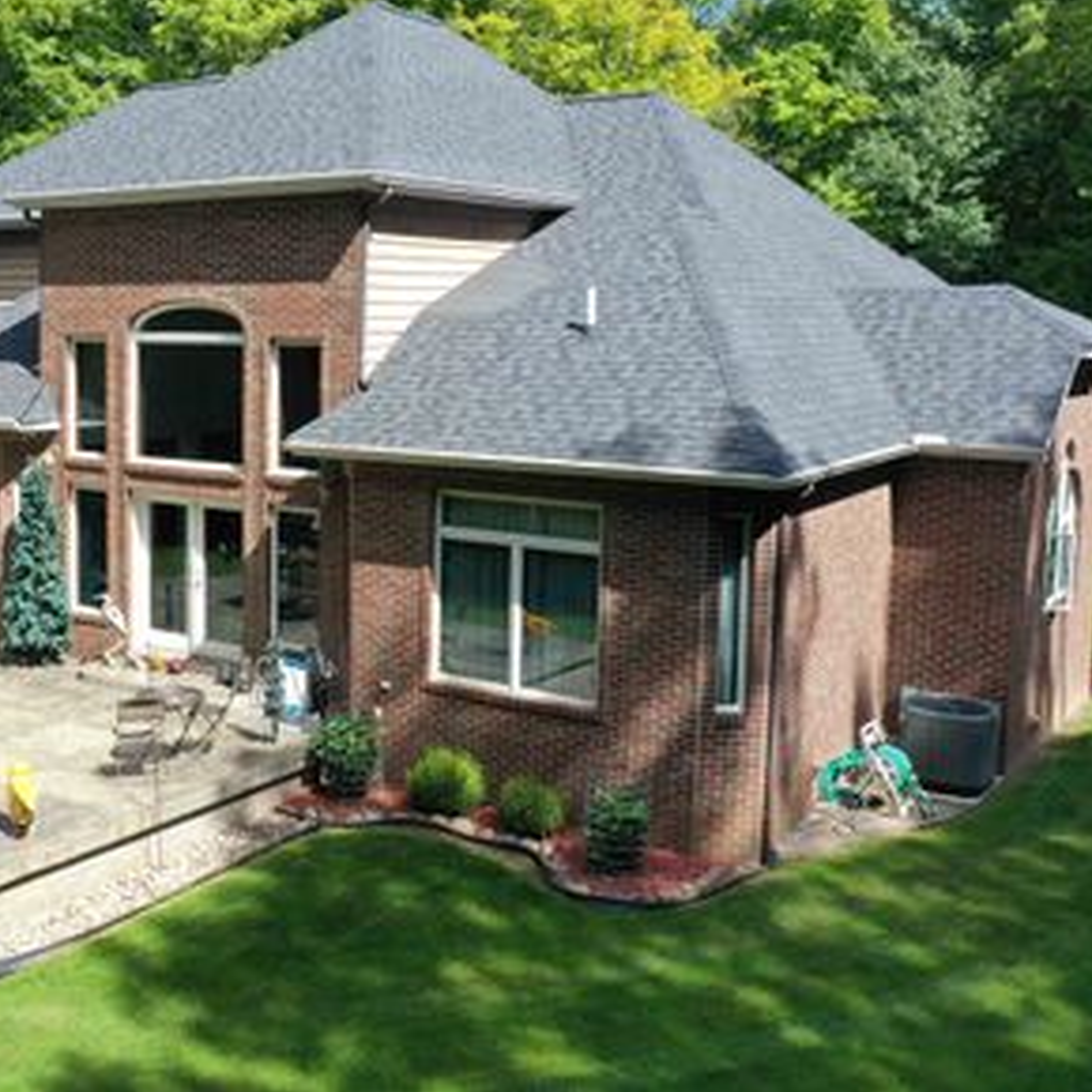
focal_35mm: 41
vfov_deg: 40.8
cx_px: 203
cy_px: 469
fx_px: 1463
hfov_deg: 39.2
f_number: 5
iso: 100
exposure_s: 1/200
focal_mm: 10.26
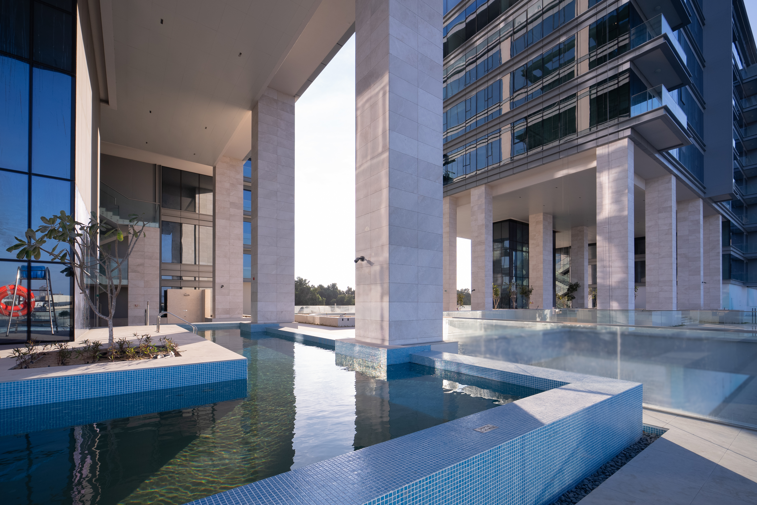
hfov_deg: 104.2
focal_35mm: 14
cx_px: 378
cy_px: 252
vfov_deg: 81.3
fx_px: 295
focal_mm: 14
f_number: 5.6
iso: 320
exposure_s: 1/400
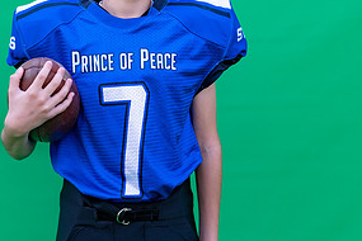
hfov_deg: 18.6
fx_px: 1106
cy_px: 81
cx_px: 132
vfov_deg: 12.4
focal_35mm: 110
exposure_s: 1/400
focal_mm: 50
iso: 160
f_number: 2.8
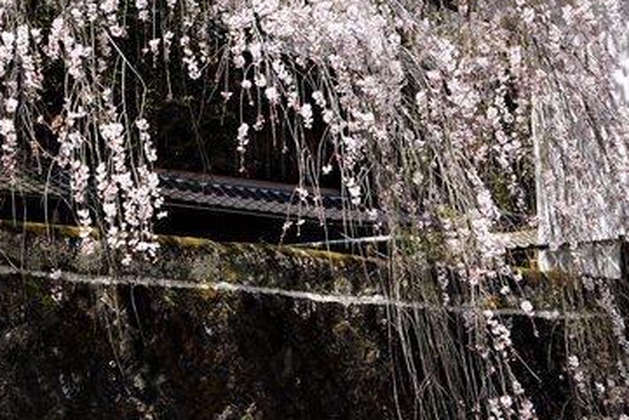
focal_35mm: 103
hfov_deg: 19.6
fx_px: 1800
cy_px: -132
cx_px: 103
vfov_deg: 12.8
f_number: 5
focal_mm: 31
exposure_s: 1/160
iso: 100
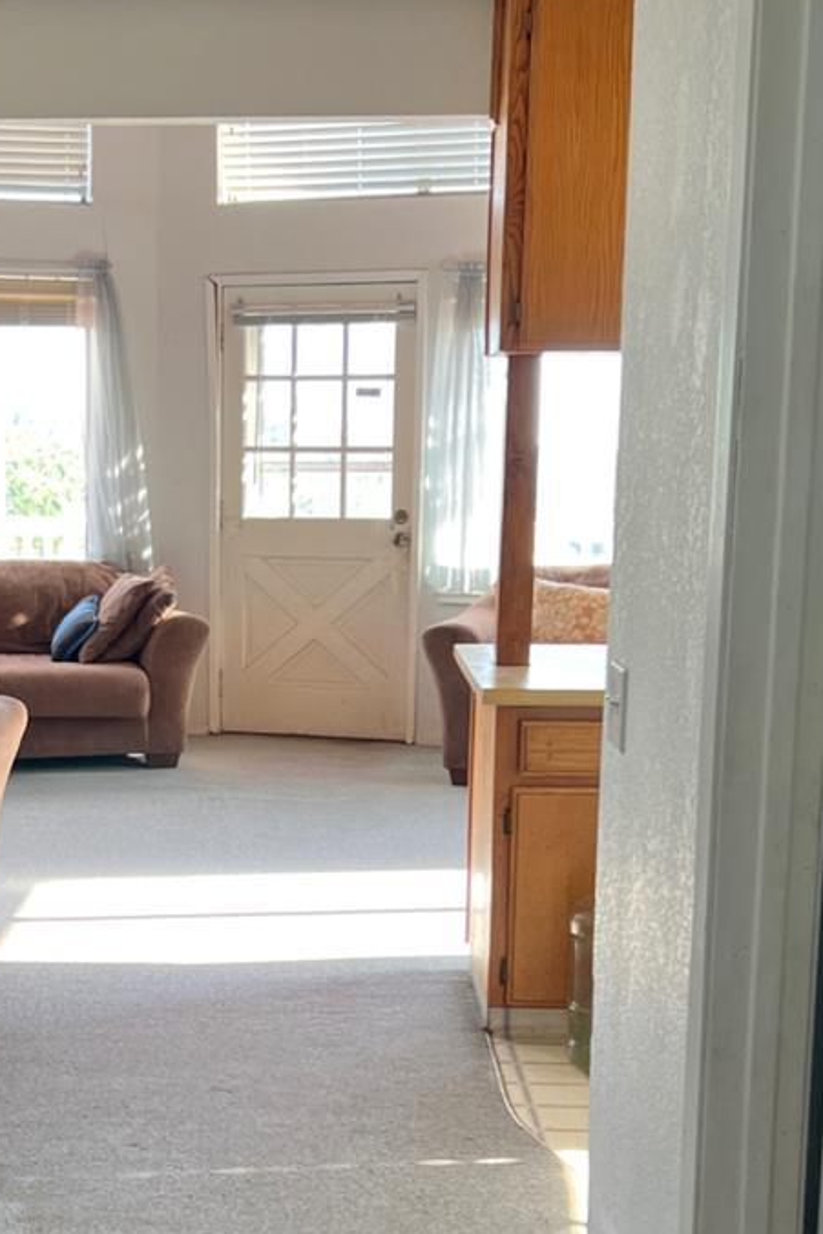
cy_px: 825
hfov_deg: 22.4
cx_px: 214
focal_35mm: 60
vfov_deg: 33.1
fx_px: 2056
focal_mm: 5.7
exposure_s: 1/120
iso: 100
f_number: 1.5
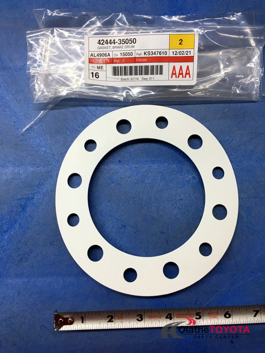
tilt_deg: -83.4
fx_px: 296
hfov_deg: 48.2
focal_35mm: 29
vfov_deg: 61.7
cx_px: 132
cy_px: 176
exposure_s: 1/30
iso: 32
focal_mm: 4.15
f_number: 2.2
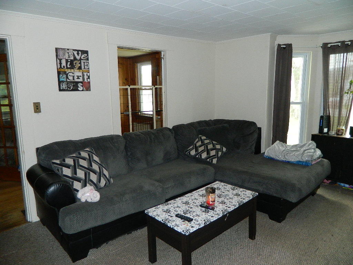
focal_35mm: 25
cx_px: 176
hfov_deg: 69.4
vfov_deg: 54.9
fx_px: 255
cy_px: 132
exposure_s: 1/30
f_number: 3.1
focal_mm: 4.5
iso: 200
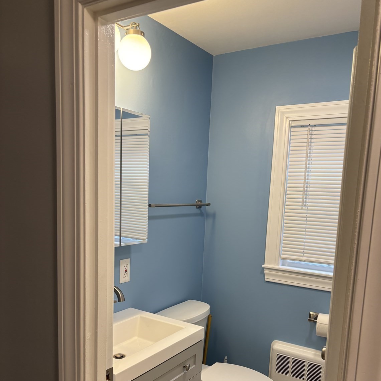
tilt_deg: -6.7
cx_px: 192
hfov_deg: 52.5
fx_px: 386
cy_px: 251
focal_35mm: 31
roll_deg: -2.5
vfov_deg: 51.6
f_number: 1.6
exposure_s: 1/120
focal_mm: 5.96
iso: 100
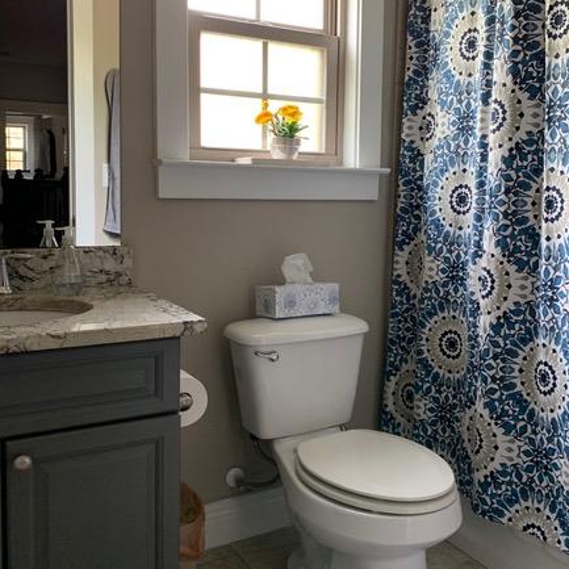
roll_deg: -2.9
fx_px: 632
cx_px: 314
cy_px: 254
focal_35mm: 34
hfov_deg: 48.4
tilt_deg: -5.3
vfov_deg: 48.4
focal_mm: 4.25
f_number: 1.8
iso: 125
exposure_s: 1/60
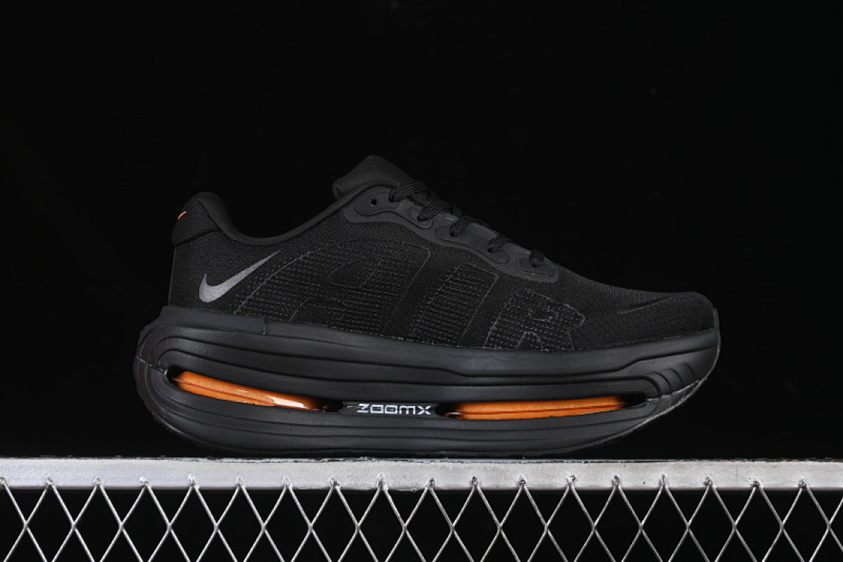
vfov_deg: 18.2
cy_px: 281
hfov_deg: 27.0
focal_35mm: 75
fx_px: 1756
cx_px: 422
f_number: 6.3
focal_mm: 50
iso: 160
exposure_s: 1/50
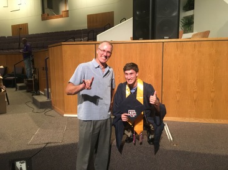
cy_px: 85
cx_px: 114
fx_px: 191
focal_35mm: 29
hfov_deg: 61.7
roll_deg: +1.4
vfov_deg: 48.2
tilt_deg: -6.1
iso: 200
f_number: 2.2
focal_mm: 4.15
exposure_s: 1/15
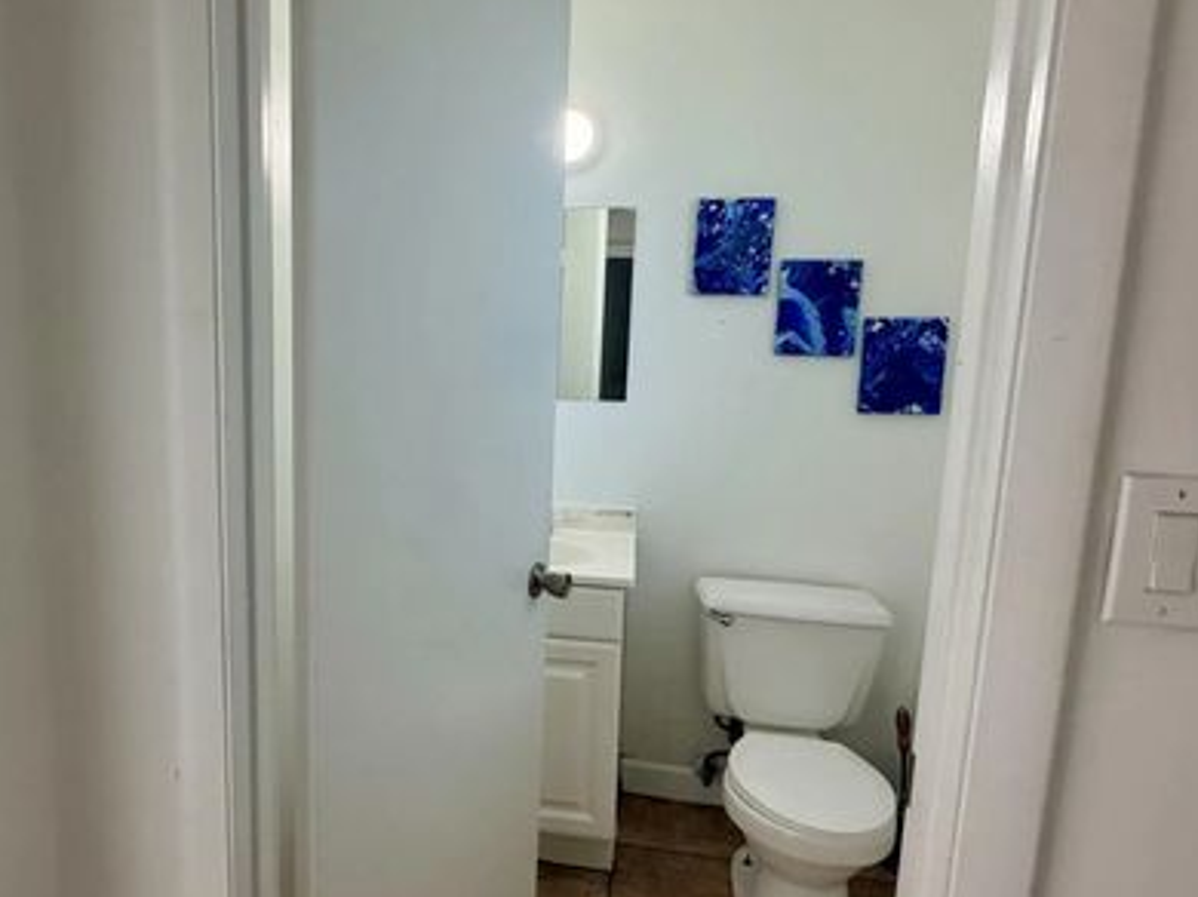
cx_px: 479
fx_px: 796
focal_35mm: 23
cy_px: 464
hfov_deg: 73.2
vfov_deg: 58.8
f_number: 2.2
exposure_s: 1/120
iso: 250
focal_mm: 2.22
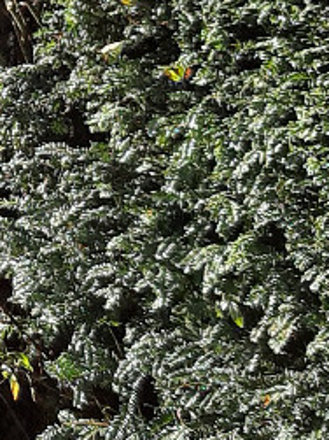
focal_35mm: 129
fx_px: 1636
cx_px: -290
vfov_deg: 15.1
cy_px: 37
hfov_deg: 10.7
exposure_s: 1/742
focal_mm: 3.93
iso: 40
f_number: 1.7
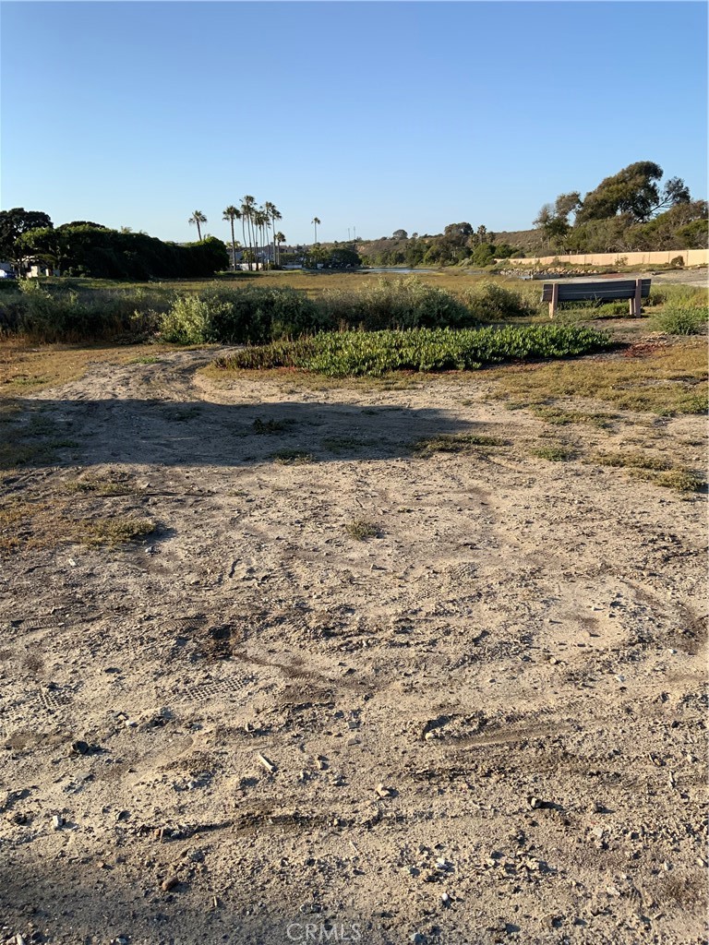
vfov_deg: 61.7
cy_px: 472
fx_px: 792
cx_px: 354
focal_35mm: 29
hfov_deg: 48.2
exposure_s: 1/1377
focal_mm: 3
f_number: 1.8
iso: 16
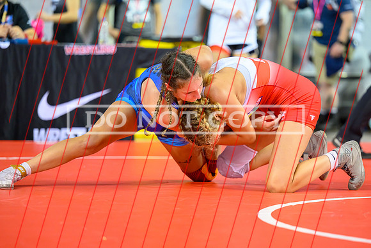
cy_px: 116
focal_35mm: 172
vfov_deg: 8.0
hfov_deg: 11.9
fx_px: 1777
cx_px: 214
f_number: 2.8
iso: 3200
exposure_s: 1/800
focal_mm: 145
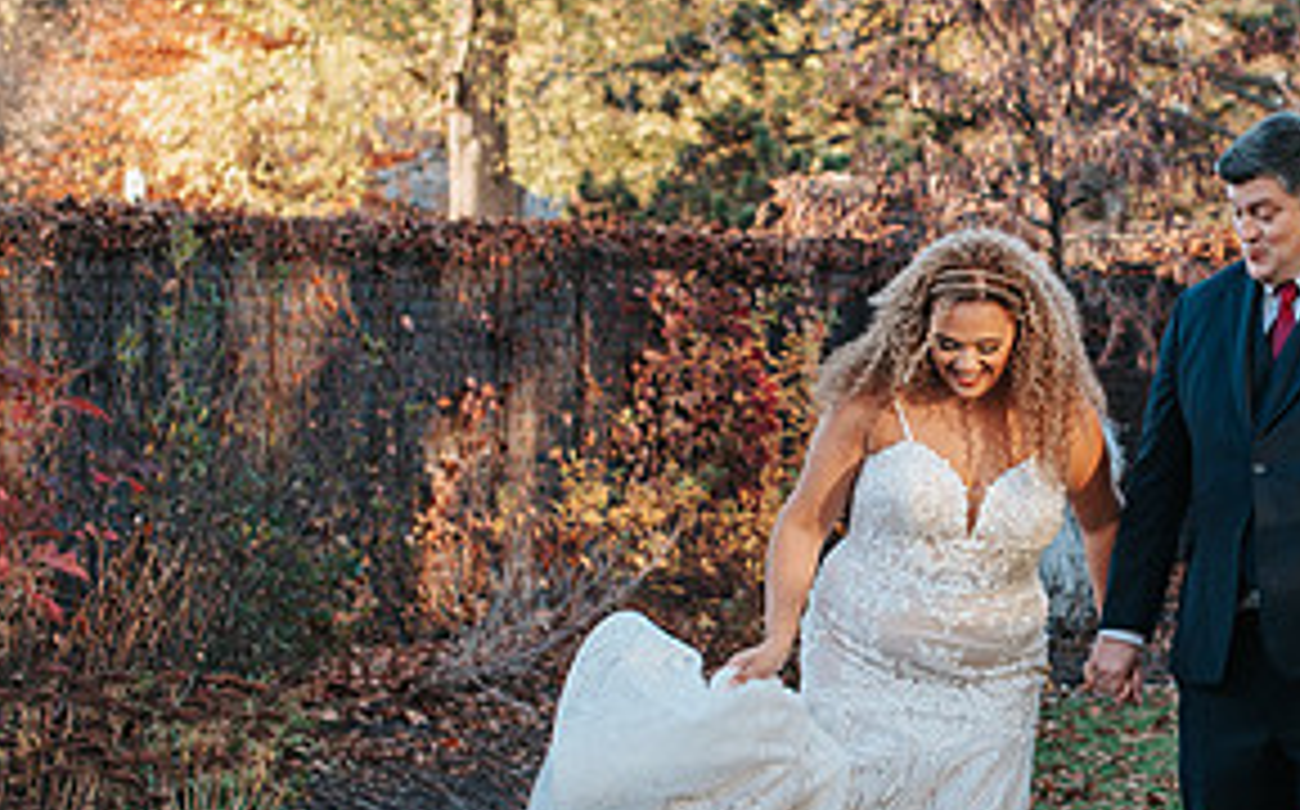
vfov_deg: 12.2
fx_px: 3787
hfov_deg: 19.2
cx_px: 1089
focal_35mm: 107
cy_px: 488
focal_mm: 50
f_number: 3.2
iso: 800
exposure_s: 1/500
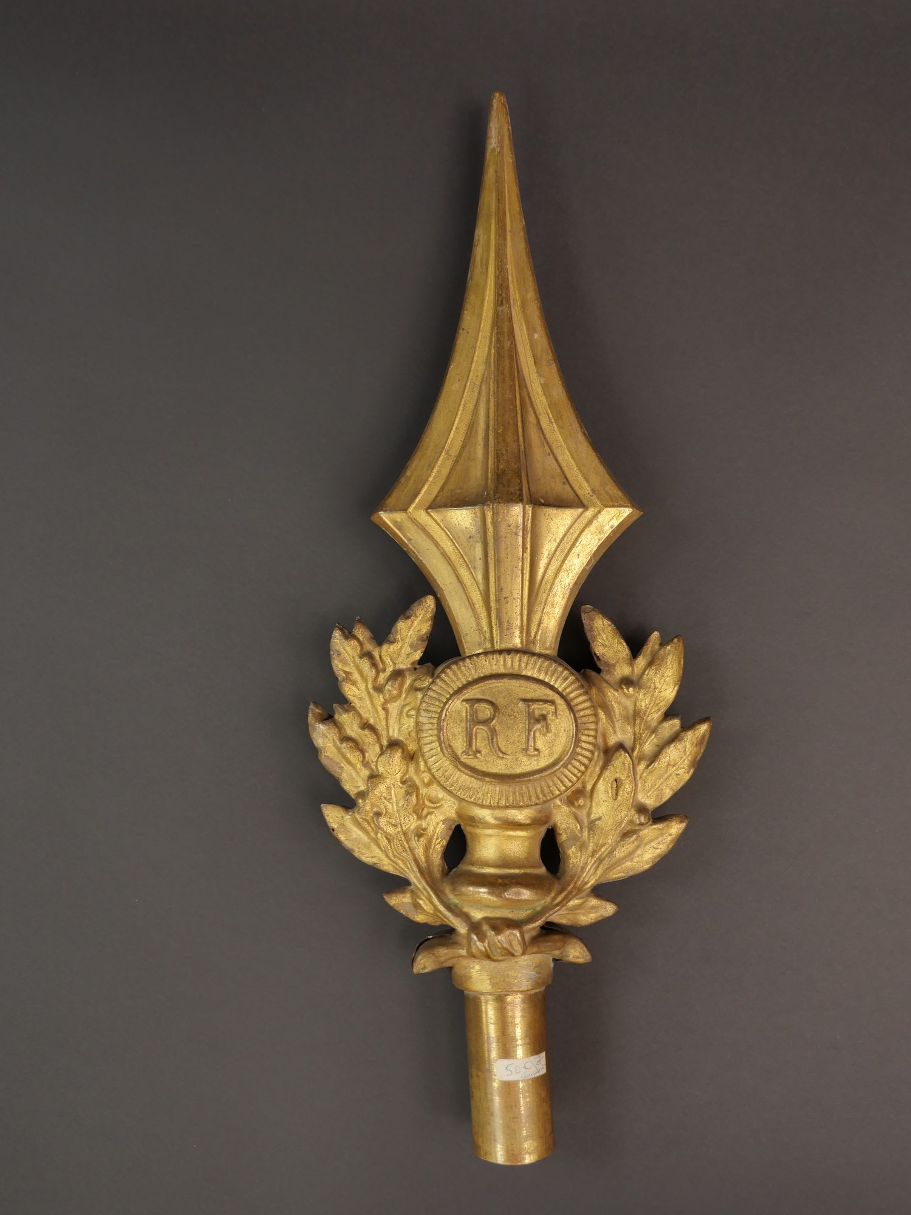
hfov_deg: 41.8
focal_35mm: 34
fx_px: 1193
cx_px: 456
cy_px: 608
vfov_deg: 54.0
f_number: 3.2
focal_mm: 17
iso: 200
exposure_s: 1/100
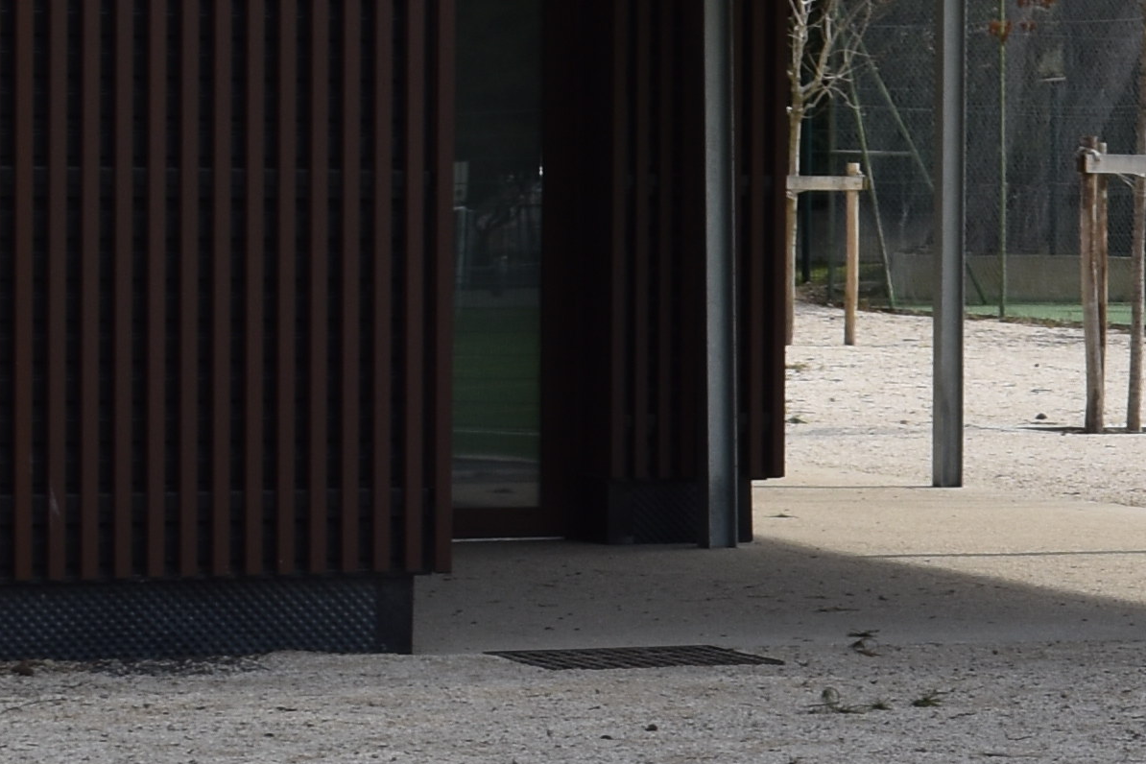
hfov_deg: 9.8
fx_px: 6239
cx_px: 2275
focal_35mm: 196
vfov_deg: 7.0
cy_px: 200
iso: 100
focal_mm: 26
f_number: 8
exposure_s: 1/200
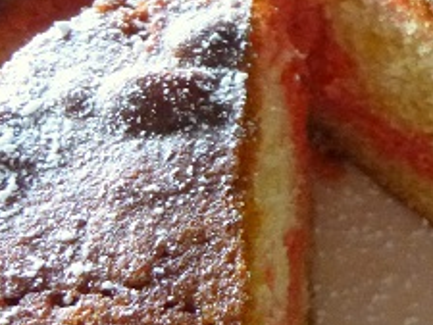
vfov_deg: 19.2
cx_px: 560
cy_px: 174
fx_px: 964
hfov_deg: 22.7
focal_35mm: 77
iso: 800
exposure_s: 1/40
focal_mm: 4.5
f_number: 3.1
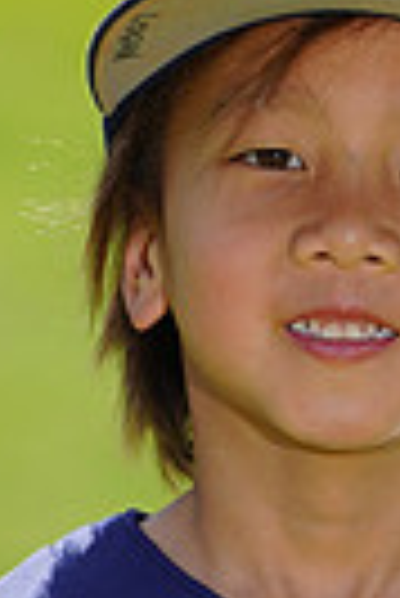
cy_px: 755
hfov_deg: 1.4
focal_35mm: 983
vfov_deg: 2.1
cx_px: 272
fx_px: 16340
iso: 100
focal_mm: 226
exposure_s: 1/250
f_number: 7.1
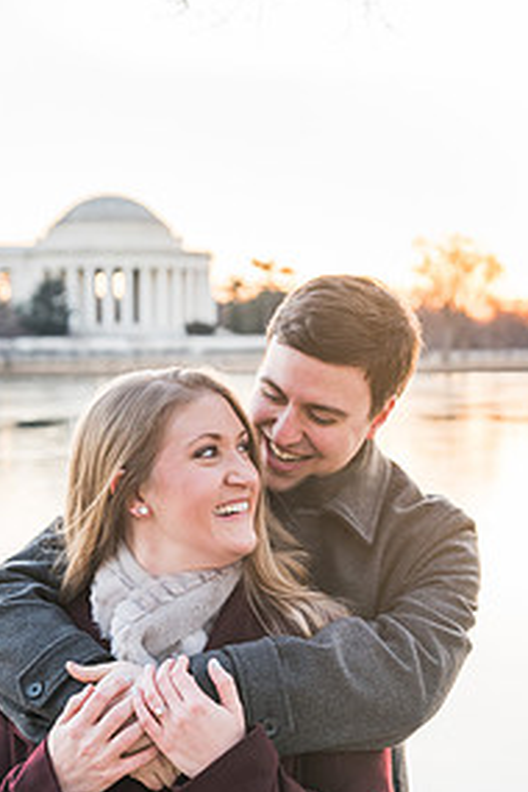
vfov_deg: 24.7
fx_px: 1804
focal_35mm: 82
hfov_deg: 16.6
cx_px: 161
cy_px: 475
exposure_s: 1/80
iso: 250
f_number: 2.8
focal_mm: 52
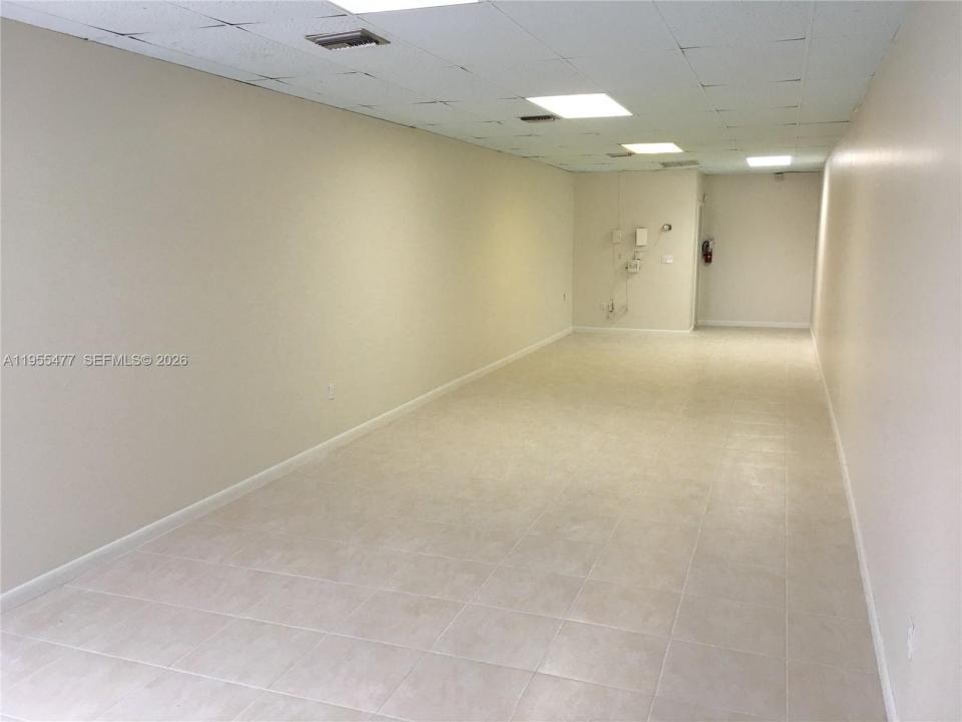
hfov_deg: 61.7
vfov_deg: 48.2
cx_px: 481
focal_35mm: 29
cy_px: 361
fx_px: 806
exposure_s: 1/30
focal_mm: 4.15
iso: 25
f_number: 2.2
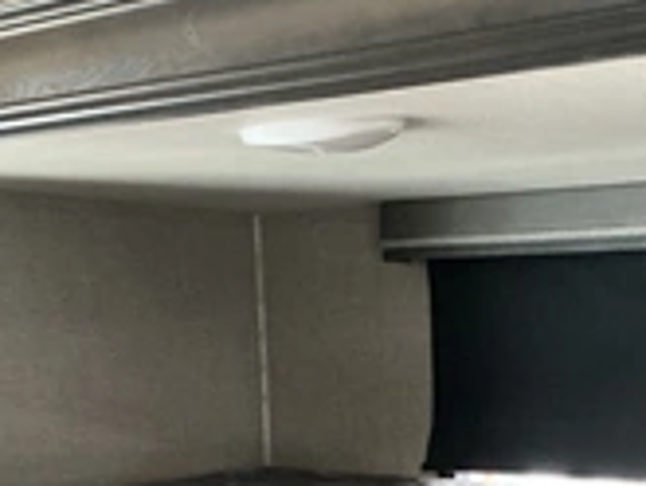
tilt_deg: -6.3
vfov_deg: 21.1
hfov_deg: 27.8
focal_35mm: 68
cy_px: 451
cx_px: 548
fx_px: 1270
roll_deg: +1.9
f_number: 1.8
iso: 500
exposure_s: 1/30
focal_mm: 3
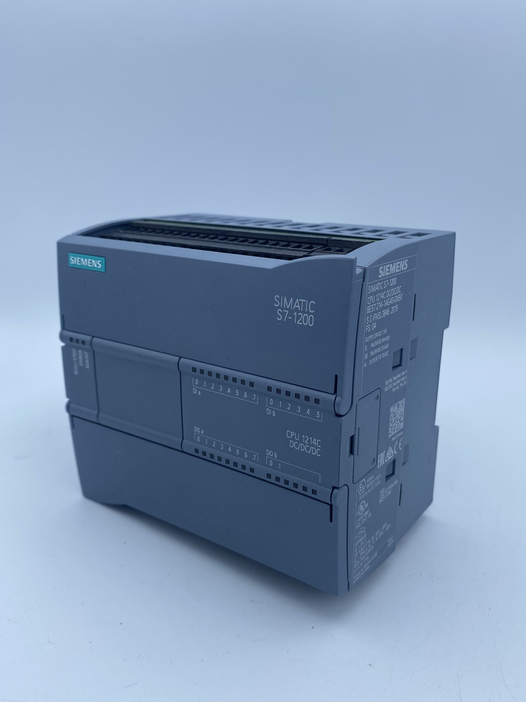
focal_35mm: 26
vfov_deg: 67.3
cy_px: 351
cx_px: 263
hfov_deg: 53.1
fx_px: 527
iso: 32
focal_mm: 4.25
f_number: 1.8
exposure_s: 1/898
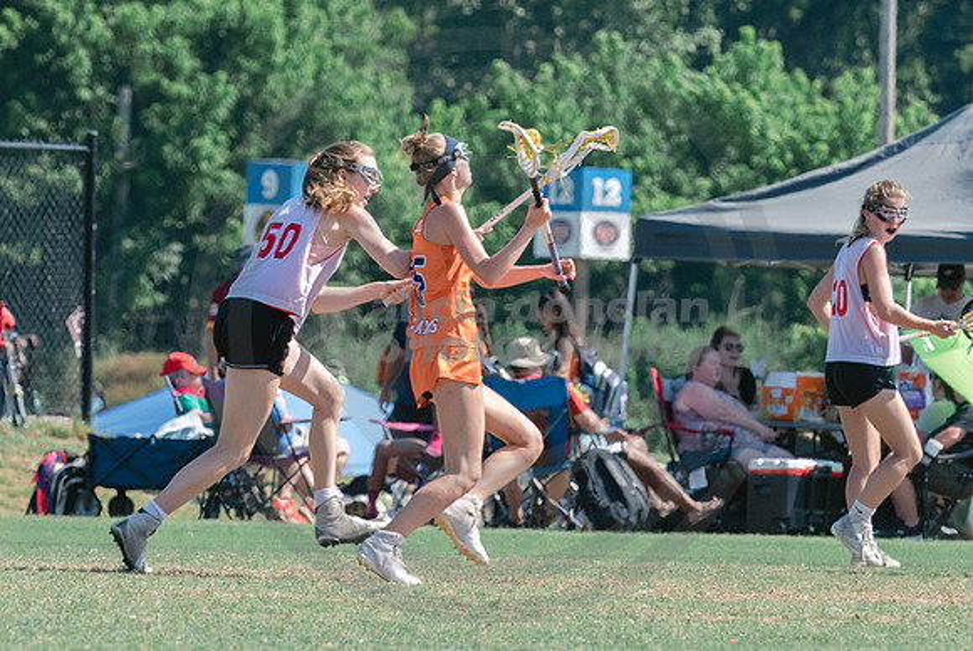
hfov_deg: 3.4
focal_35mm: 615
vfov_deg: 2.2
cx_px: 348
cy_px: 372
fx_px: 16631
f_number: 5
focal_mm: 185
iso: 400
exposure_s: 1/1600
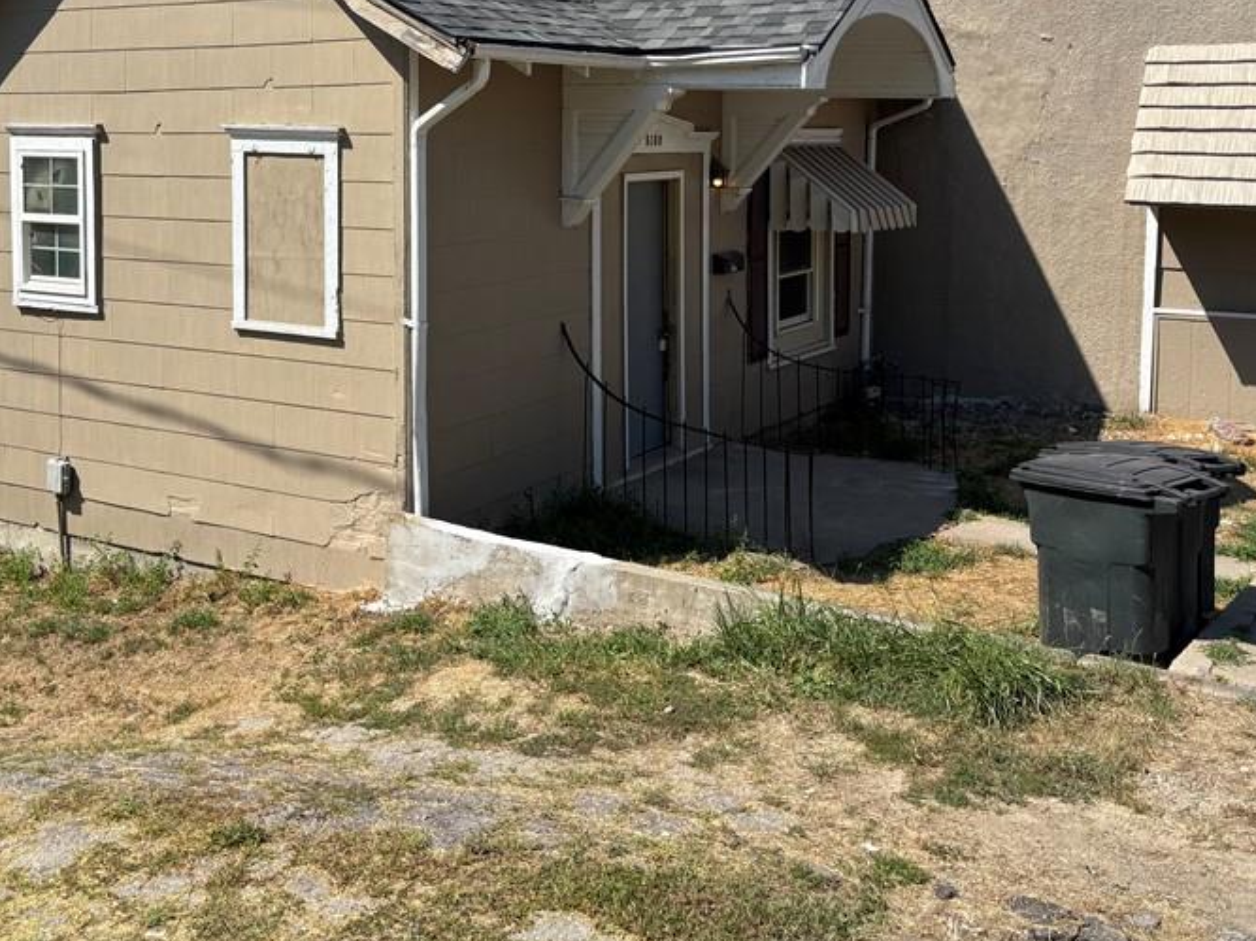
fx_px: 1451
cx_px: 481
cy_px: 230
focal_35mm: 40
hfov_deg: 46.5
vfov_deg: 35.1
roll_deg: +0.4
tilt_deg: -4.6
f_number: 1.6
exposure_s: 1/3413
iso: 50
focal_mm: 5.96
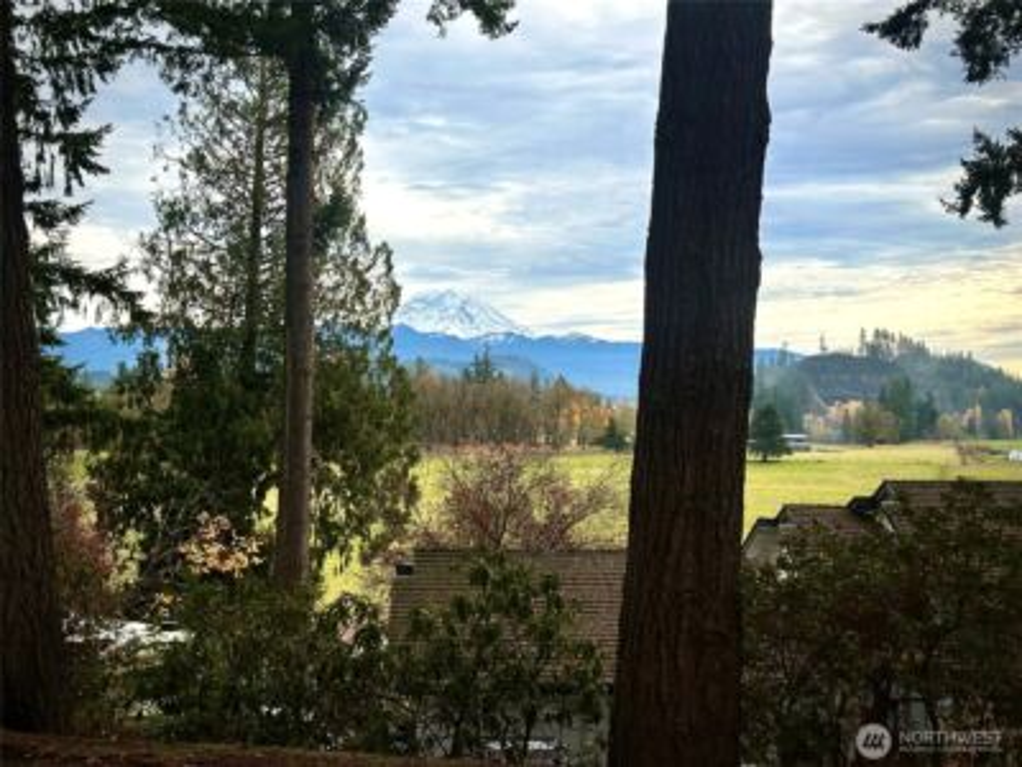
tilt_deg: +1.0
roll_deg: -0.3
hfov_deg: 39.7
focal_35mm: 48
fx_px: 1417
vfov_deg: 30.3
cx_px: 511
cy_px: 384
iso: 64
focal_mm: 6.86
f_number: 1.78
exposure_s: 1/3876
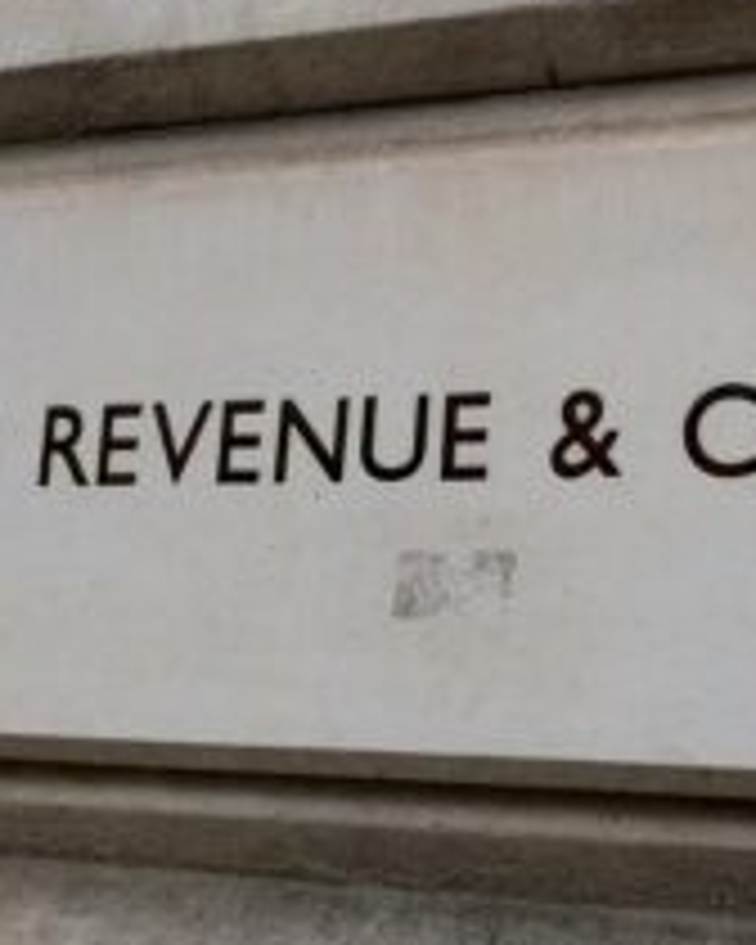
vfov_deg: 29.1
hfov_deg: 22.9
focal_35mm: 65
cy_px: 389
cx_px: 670
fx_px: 1818
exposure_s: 1/202
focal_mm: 3.85
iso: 80
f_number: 2.8
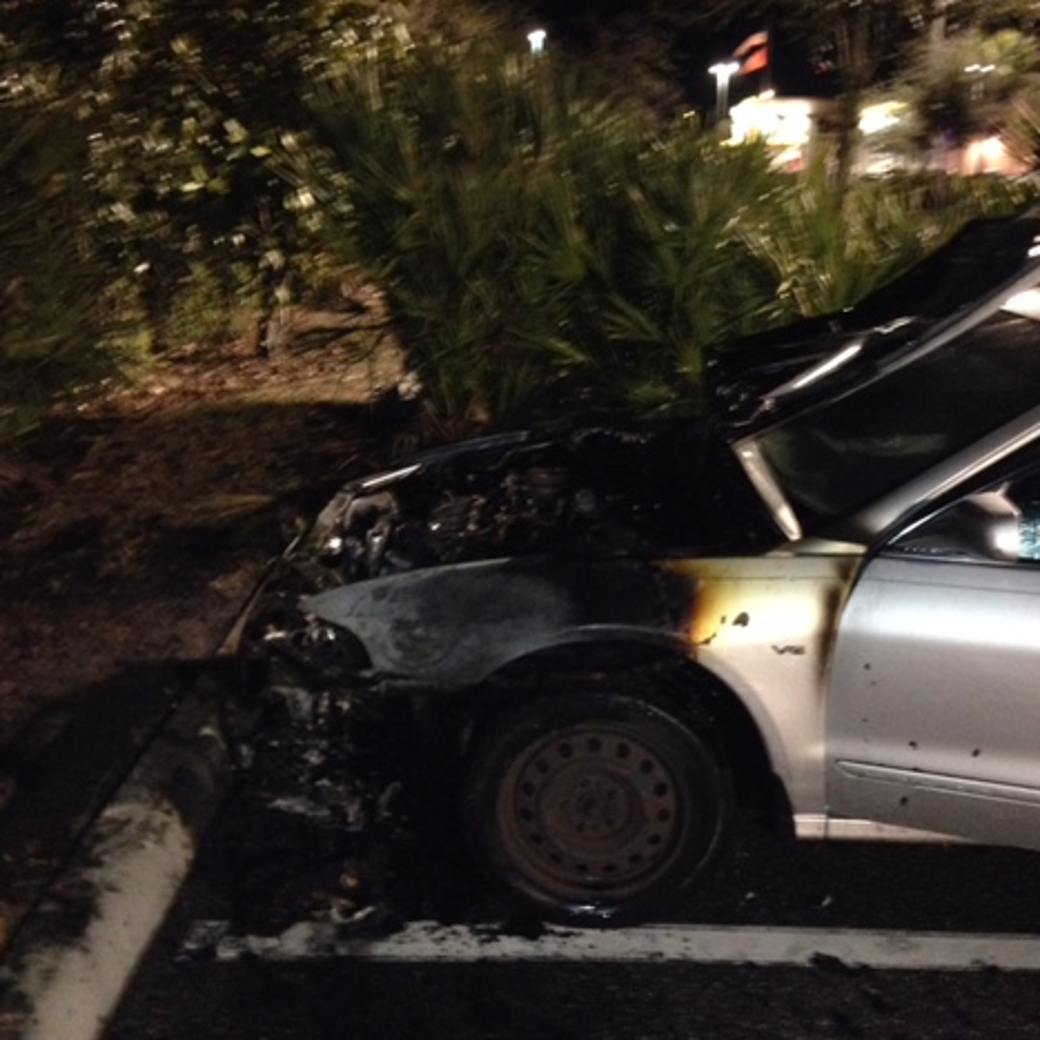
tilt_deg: -14.5
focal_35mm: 40
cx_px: 570
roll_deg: -0.5
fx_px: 1360
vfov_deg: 41.9
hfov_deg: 41.8
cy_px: 510
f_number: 2.4
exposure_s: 1/16
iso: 500
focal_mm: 4.12
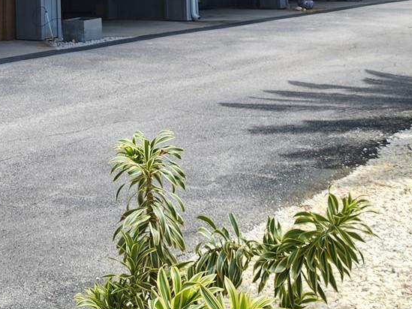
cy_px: -86
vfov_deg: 20.2
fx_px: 798
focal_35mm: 67
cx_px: 109
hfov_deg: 28.6
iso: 12
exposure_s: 1/1199
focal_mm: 6.4
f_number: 1.8
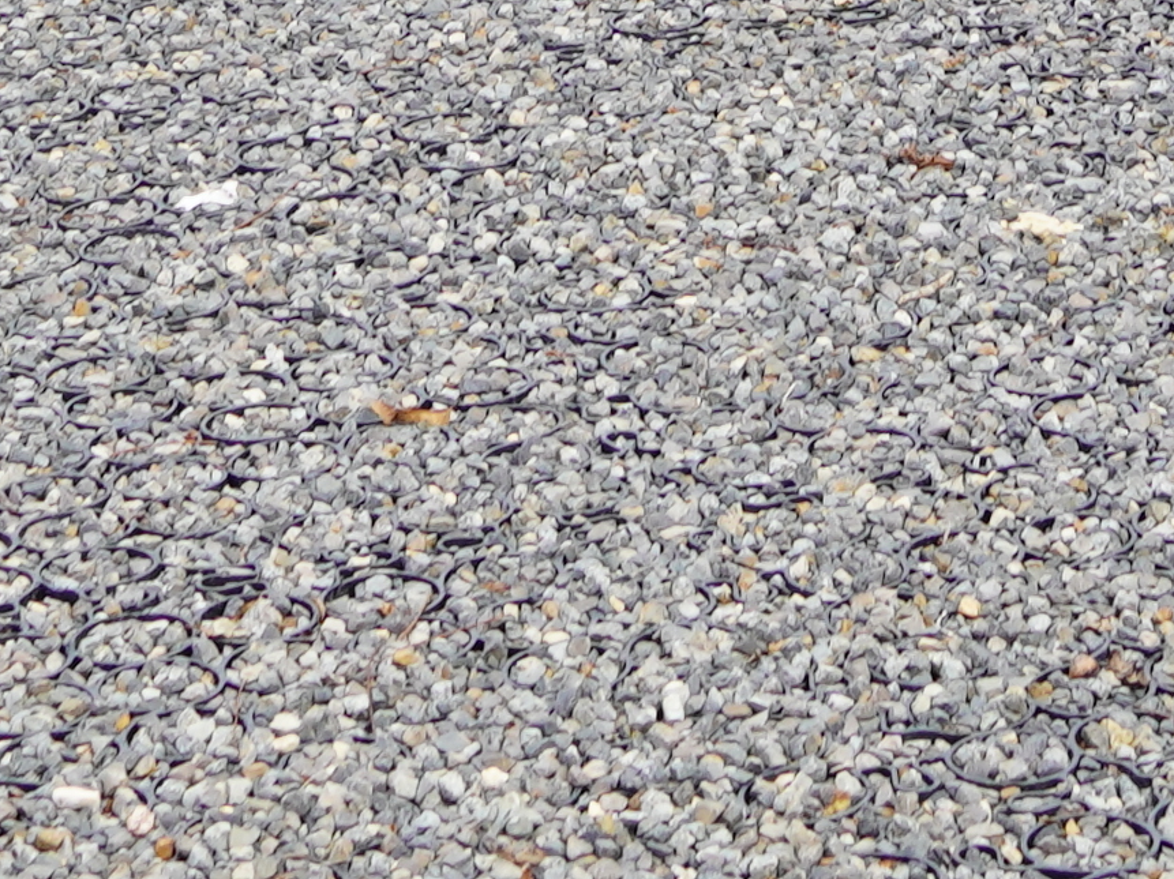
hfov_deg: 10.8
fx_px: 6136
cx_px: 1136
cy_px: -1142
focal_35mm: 181
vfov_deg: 7.7
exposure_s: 1/125
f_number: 5
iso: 100
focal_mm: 18
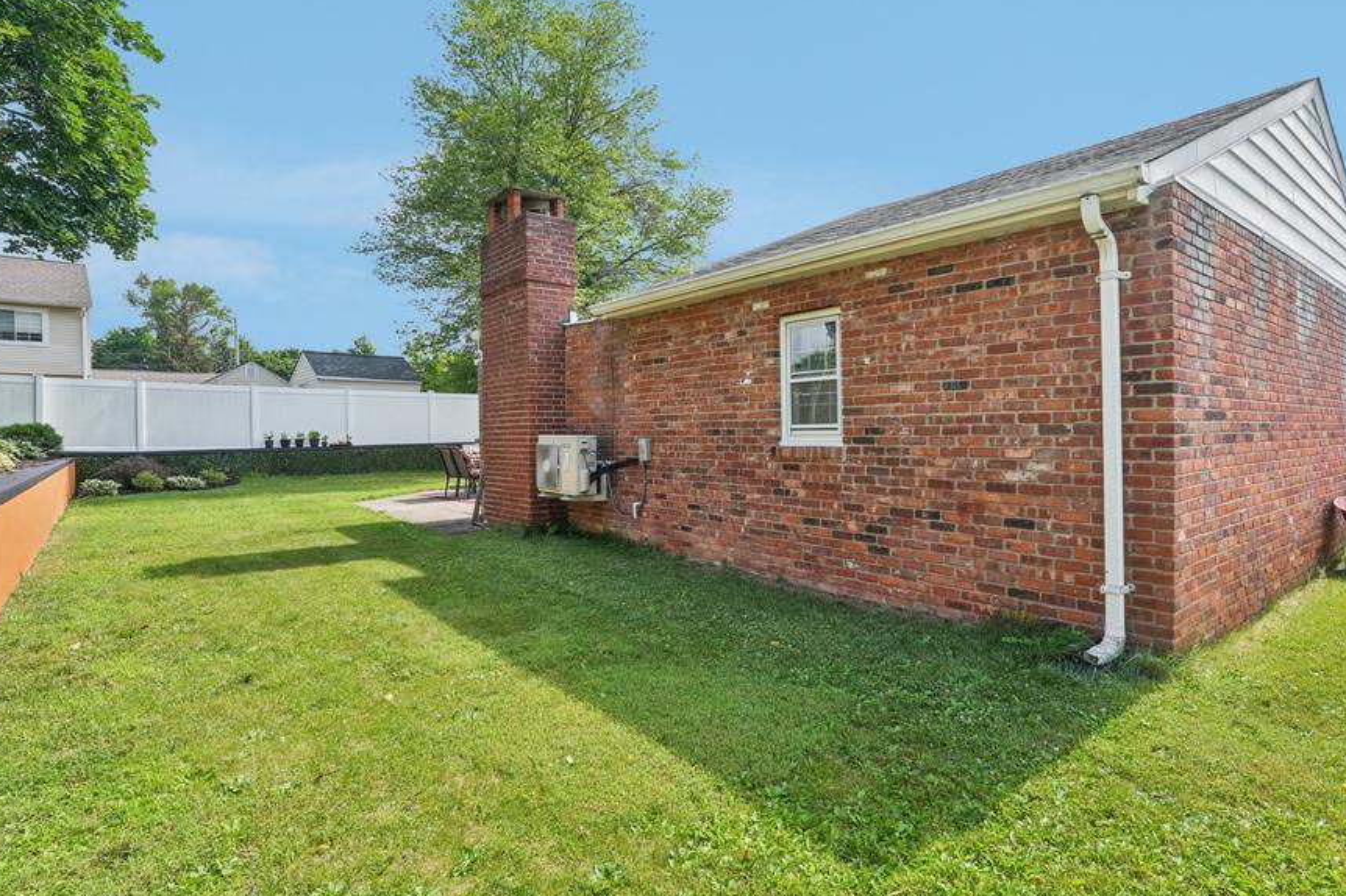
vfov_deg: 64.5
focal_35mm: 19
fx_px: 710
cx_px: 726
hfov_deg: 86.8
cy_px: 464
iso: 100
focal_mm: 16
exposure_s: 1/60
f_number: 10
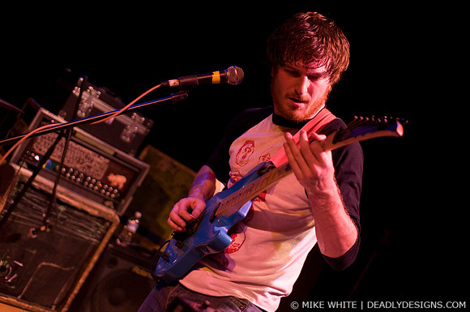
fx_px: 587
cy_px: 156
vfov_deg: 29.8
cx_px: 235
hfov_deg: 43.7
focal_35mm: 45
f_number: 1.8
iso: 1000
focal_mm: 30
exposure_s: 1/200
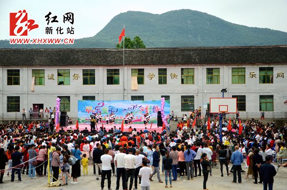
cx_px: 144
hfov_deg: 35.1
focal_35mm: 57
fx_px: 453
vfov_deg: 23.7
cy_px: 95
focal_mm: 38
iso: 400
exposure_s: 1/1000
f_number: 4.5
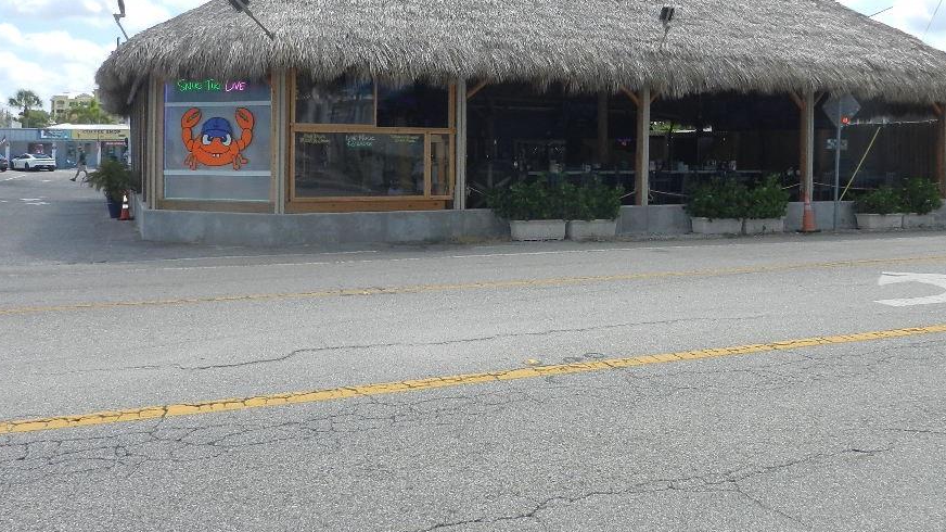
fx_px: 802
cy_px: 137
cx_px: 494
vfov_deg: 35.9
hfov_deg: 61.0
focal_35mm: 32
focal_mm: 4.5
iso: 220
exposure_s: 1/1600
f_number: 3.5
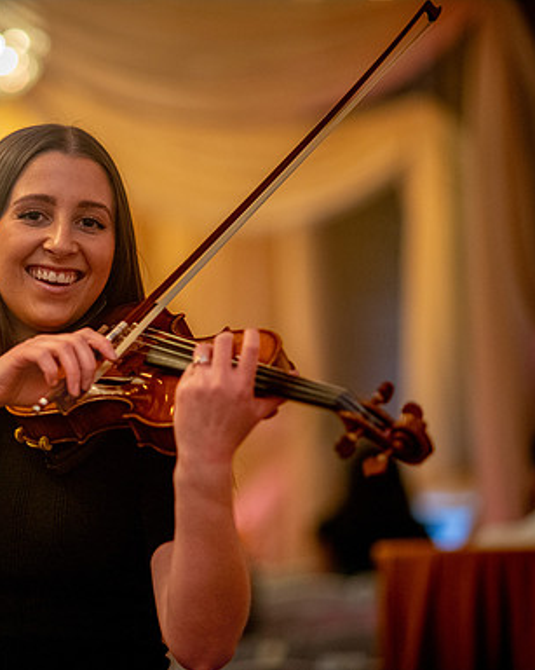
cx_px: 138
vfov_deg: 12.9
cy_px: 336
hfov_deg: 10.3
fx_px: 2950
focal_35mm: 149
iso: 1600
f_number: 2
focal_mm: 105
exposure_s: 1/400
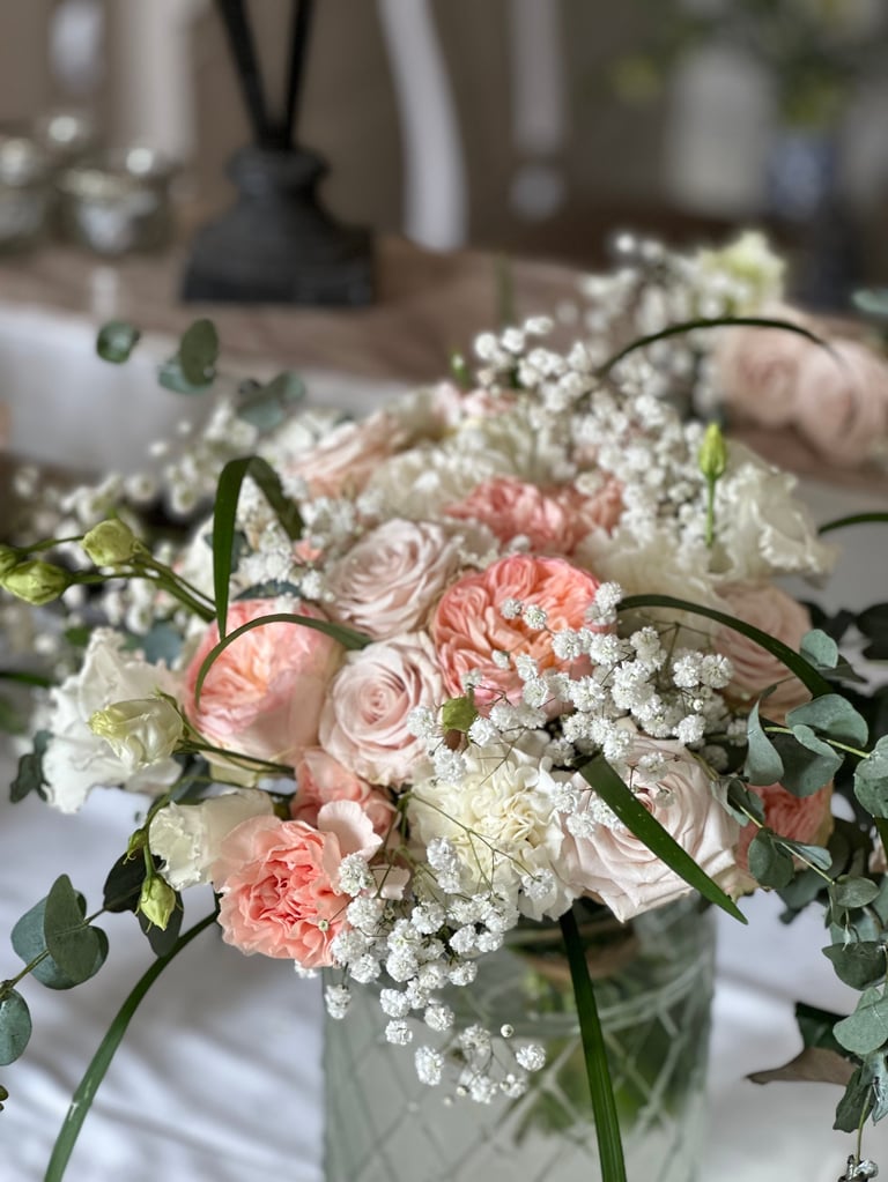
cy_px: 591
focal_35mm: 77
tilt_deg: -24.1
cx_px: 444
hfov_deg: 19.2
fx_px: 2632
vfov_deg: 25.3
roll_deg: -2.4
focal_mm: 9
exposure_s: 1/50
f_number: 2.8
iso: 125
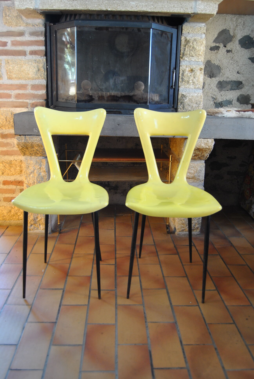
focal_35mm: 33
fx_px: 348
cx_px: 127
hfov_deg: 40.1
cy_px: 190
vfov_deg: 57.2
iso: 320
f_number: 3.5
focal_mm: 22
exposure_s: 1/30
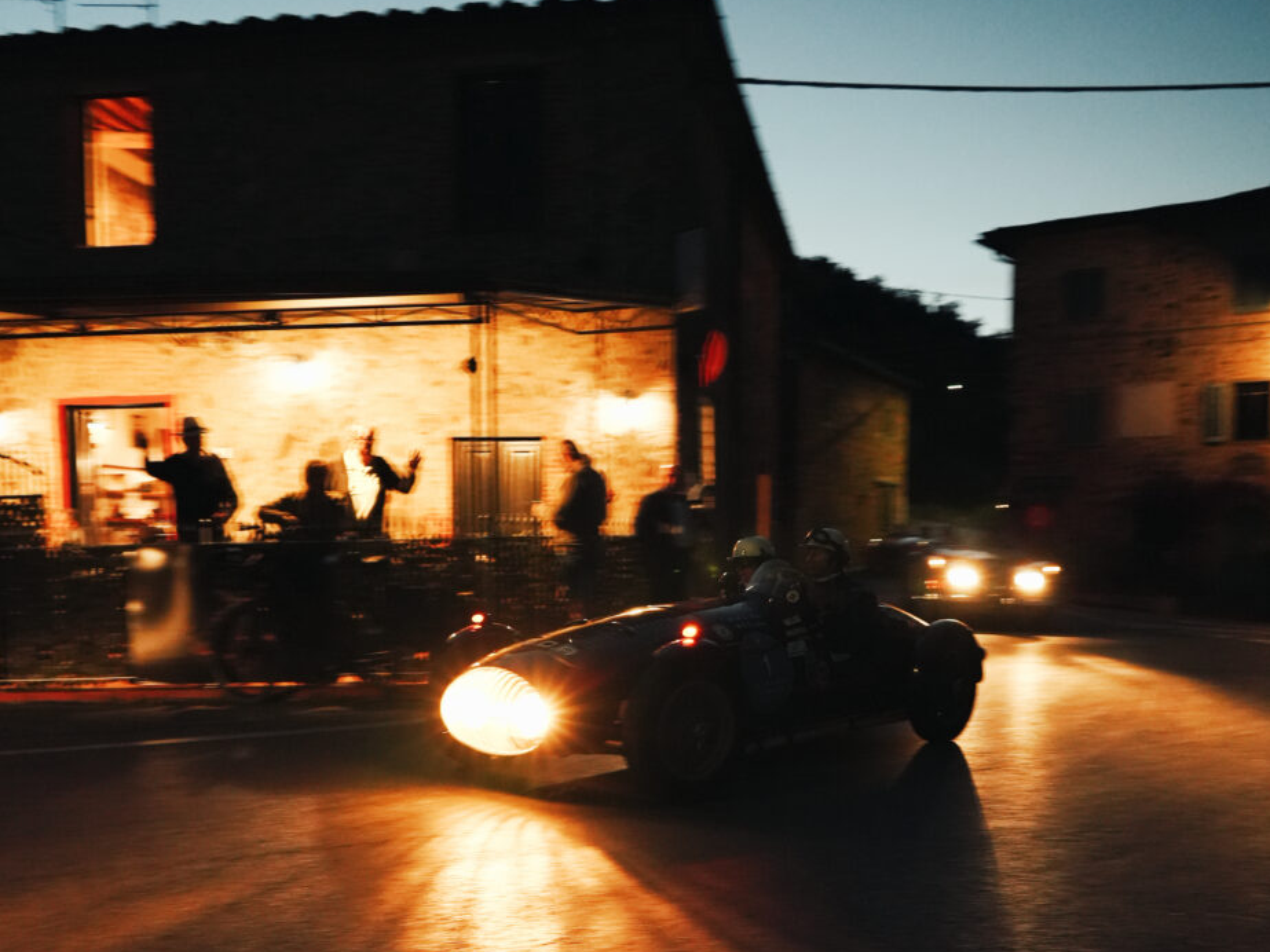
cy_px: 634
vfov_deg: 40.2
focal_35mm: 35
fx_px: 1284
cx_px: 631
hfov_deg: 52.6
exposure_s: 1/50
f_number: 4
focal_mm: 24
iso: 5000
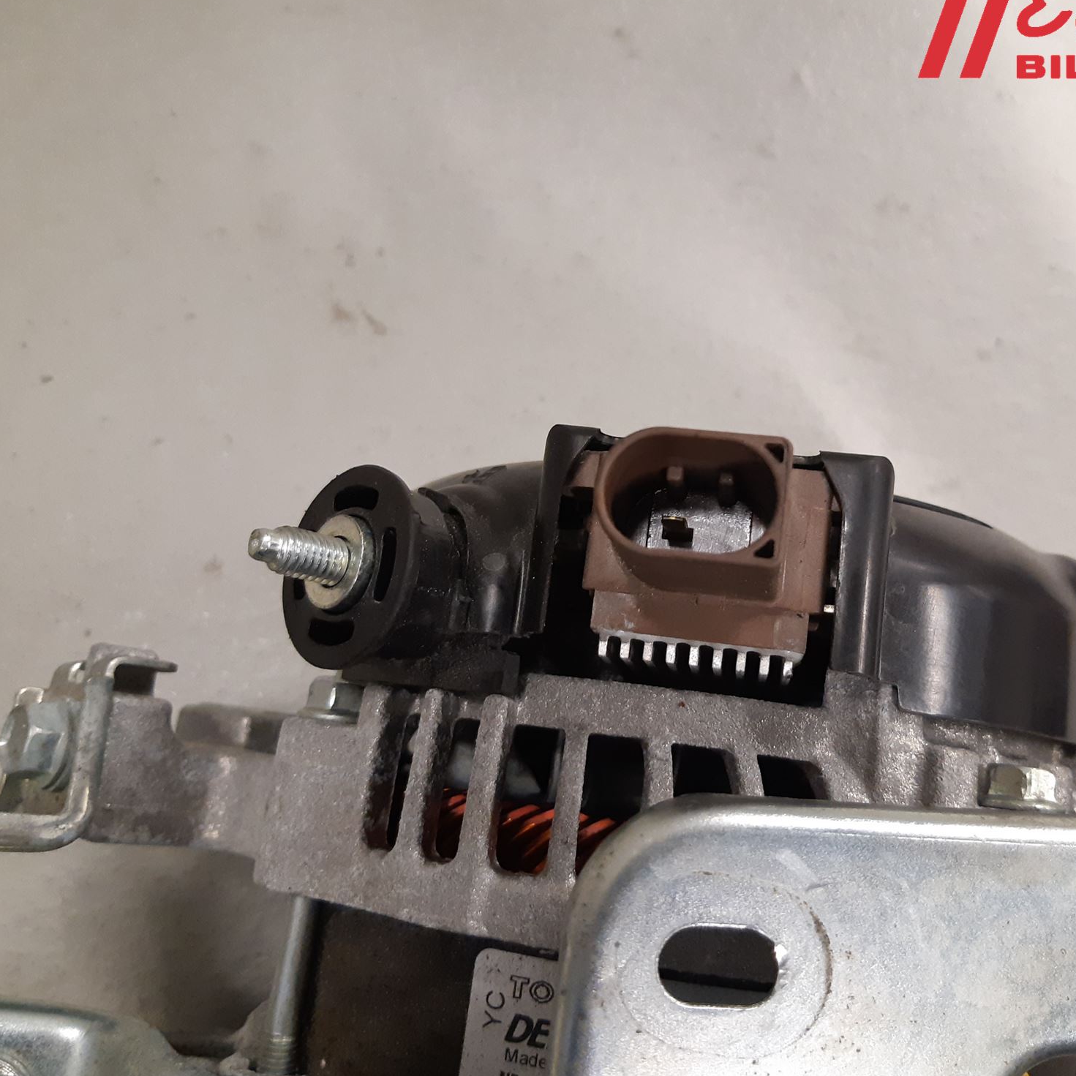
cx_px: 618
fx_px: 1125
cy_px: 516
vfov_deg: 51.1
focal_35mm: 32
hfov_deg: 50.9
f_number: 1.7
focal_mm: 3.93
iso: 250
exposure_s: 1/50
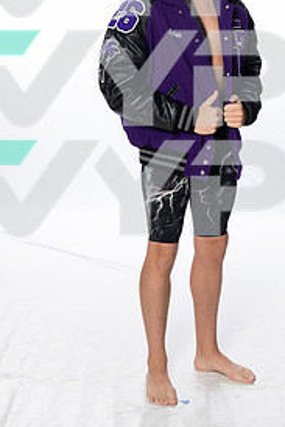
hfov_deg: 16.7
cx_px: 176
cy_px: 79
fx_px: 972
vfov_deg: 24.3
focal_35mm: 82
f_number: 8
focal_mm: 50
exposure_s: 1/250
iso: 800
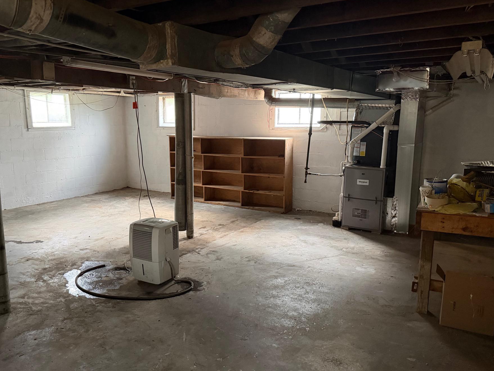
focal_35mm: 28
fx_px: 400
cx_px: 220
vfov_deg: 49.8
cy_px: 191
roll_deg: +0.0
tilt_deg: -10.2
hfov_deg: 63.3
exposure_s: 1/46
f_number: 1.78
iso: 800
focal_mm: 6.76
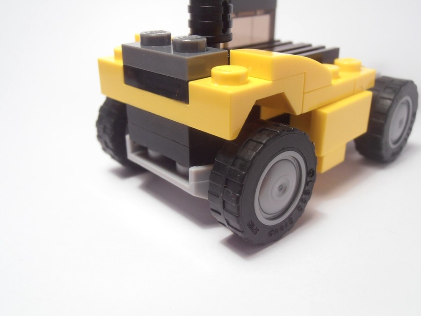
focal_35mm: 37
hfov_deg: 50.1
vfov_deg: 38.7
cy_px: 158
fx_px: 450
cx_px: 210
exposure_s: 1/40
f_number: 3.9
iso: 100
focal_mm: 6.61
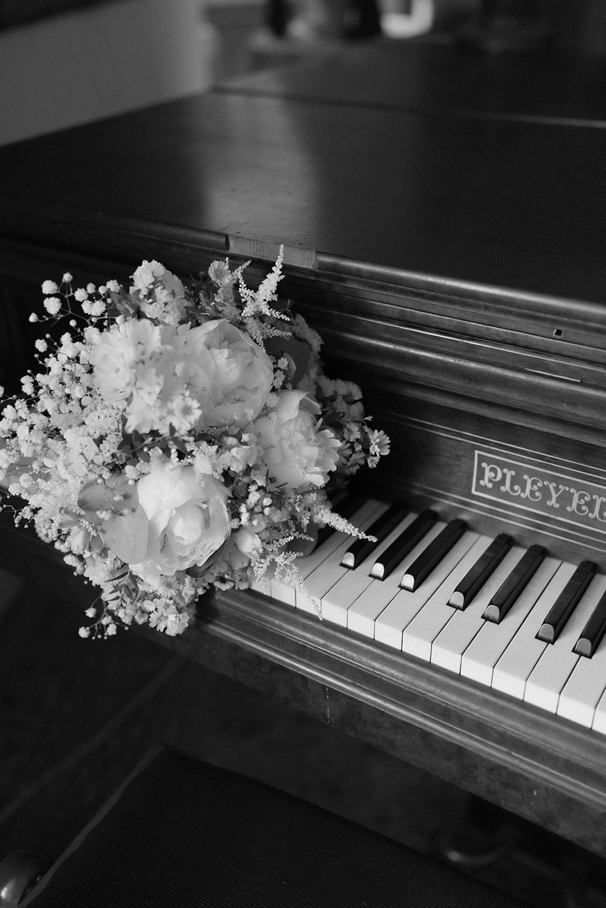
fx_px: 883
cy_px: 454
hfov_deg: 37.9
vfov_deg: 54.4
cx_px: 303
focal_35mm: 35
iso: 250
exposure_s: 1/60
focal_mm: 35
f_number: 2
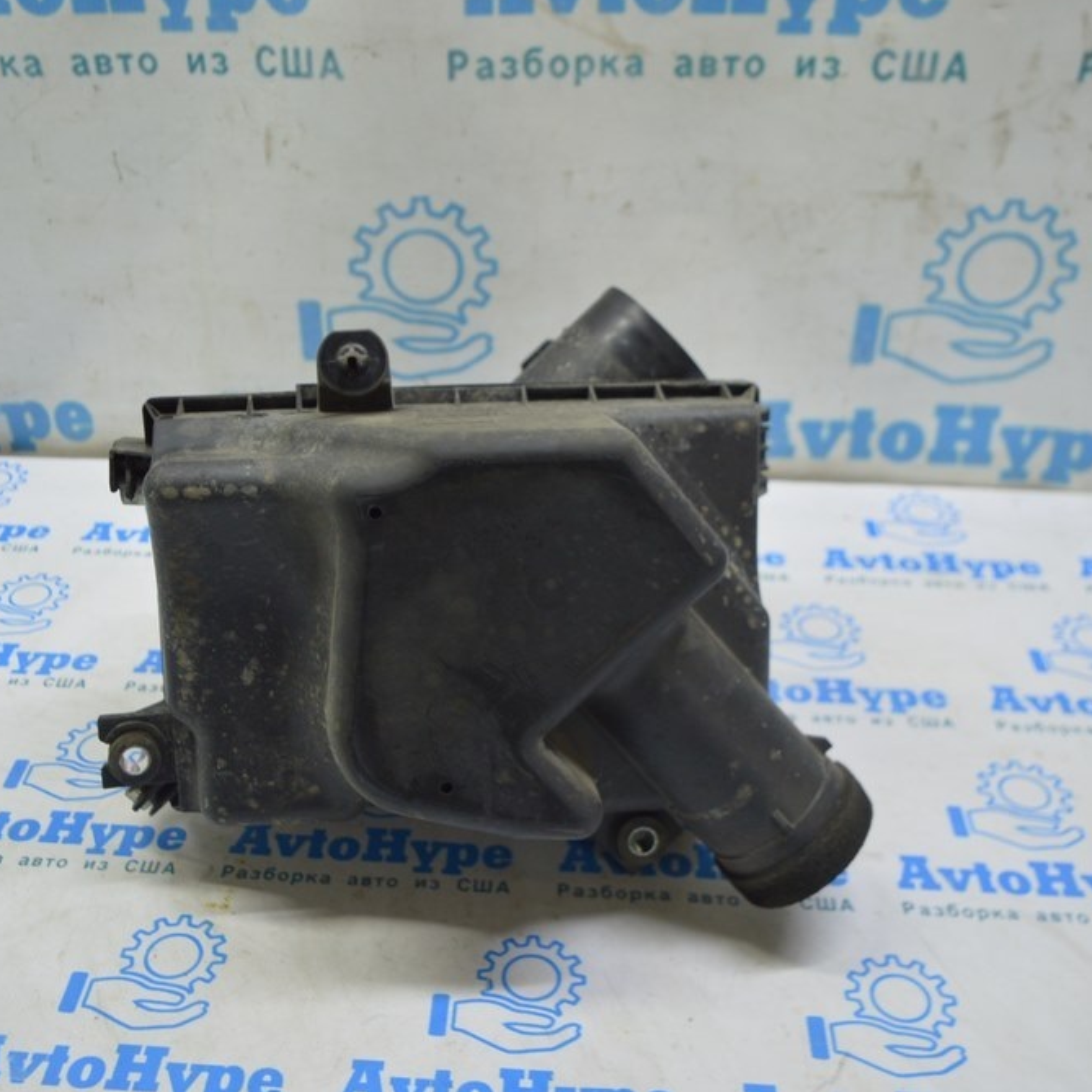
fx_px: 1392
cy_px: 539
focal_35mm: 39
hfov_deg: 42.7
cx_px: 447
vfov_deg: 42.8
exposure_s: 1/50
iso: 400
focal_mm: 20
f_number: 3.5
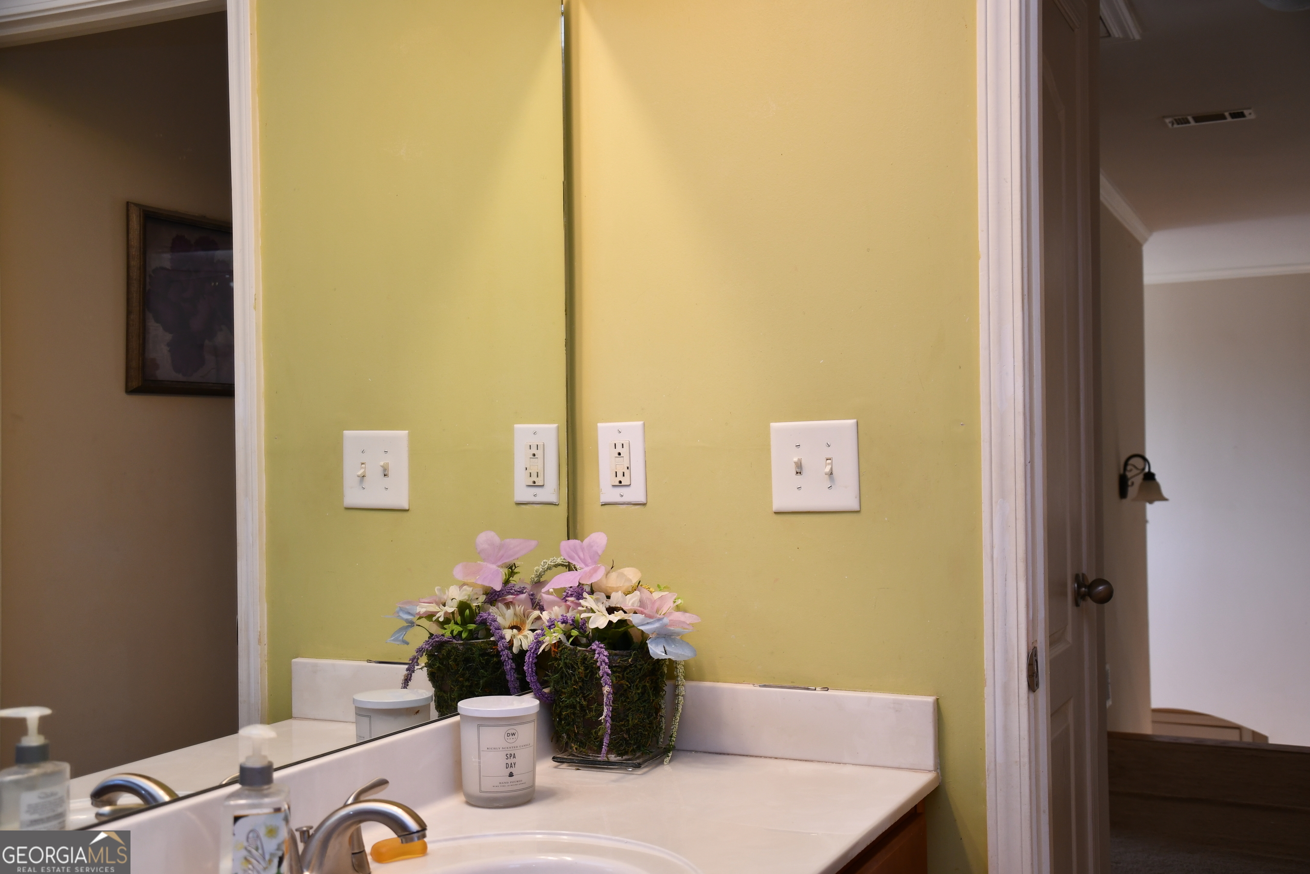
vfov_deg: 34.2
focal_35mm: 39
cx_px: 655
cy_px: 437
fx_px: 1419
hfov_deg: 49.6
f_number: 4
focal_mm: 26
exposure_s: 1/60
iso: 360
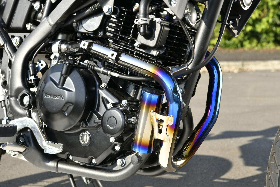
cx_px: 140
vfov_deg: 19.5
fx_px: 544
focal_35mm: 70
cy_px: 94
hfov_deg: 28.8
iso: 640
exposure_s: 1/640
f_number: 10
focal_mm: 70
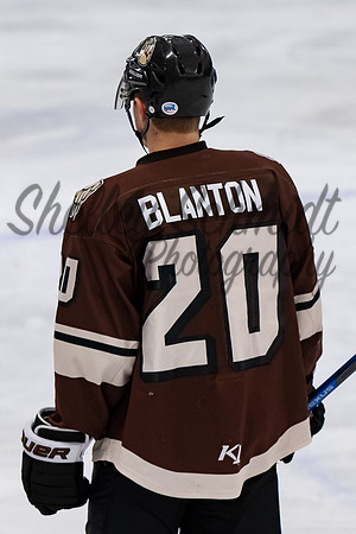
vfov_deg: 5.9
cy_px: 268
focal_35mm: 352
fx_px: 5221
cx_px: 182
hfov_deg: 3.9
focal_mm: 135
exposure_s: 1/800
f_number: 3.2
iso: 1600
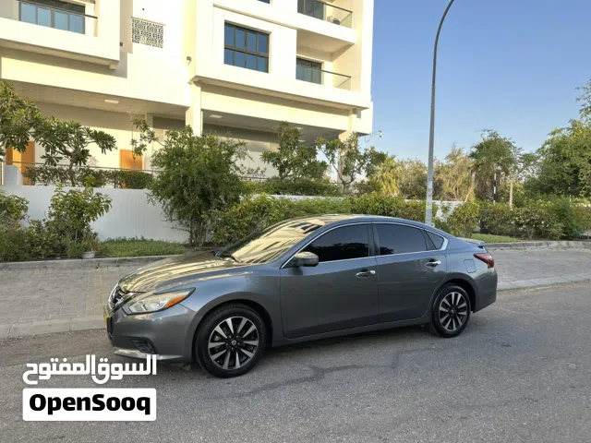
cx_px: 296
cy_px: 222
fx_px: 410
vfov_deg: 56.8
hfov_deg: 71.6
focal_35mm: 24
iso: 80
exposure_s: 1/496
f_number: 1.78
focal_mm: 6.86
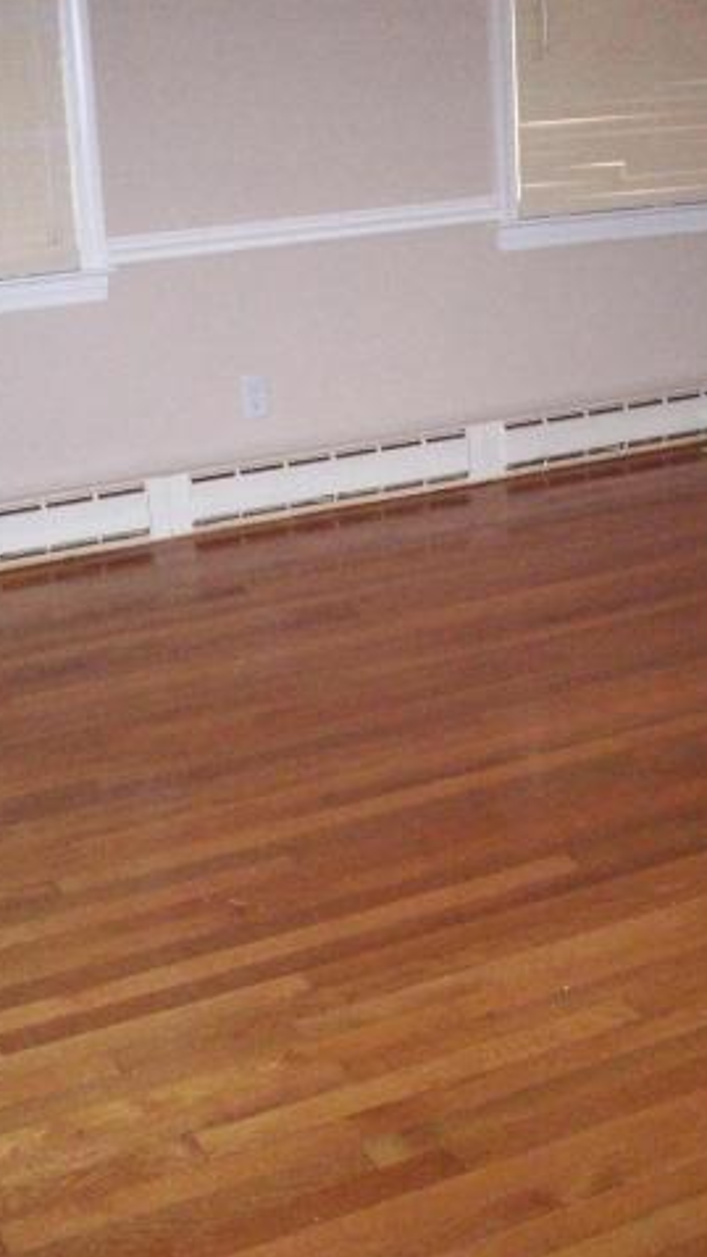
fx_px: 1799
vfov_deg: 38.5
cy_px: 628
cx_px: 360
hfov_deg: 22.2
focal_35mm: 54
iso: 800
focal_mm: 6.2
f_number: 2.8
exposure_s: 1/128
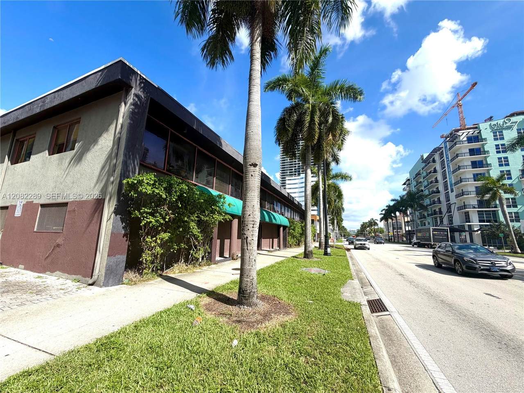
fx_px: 212
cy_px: 196
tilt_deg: +9.9
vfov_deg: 85.7
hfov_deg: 102.1
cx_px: 262
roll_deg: -1.0
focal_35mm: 14
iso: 25
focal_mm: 2.22
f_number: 2.2
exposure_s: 1/770
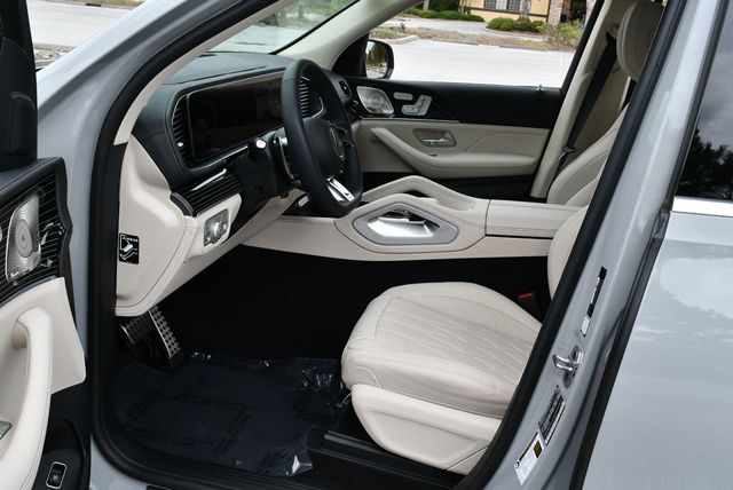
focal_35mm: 36
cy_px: 245
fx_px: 734
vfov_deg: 36.9
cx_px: 366
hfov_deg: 53.1
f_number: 8
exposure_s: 1/250
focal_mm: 18
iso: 200
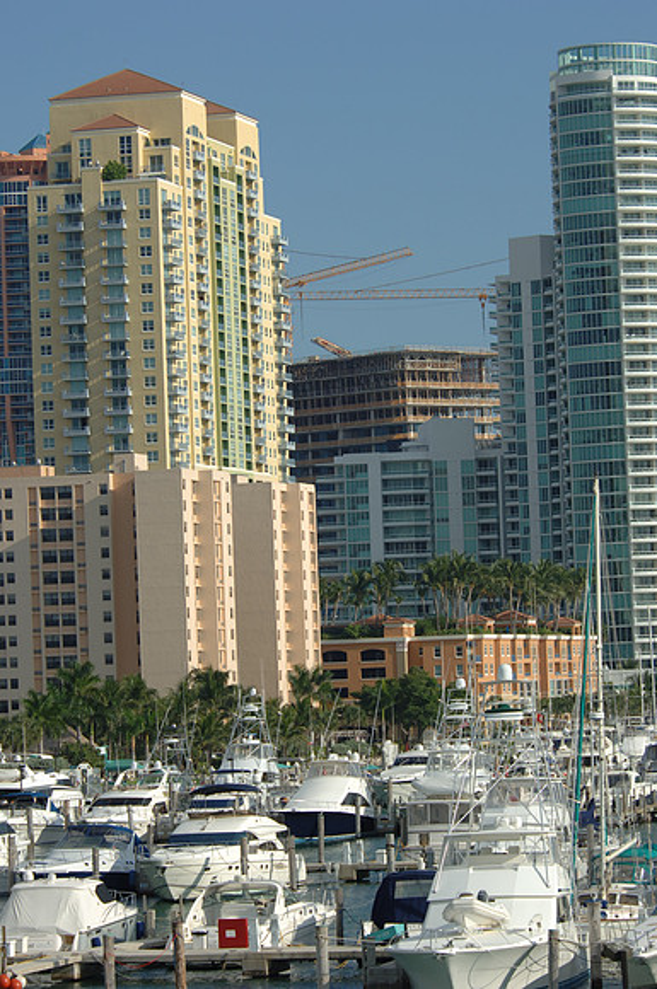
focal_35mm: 158
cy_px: 494
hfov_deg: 8.7
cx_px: 328
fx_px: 4324
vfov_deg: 13.1
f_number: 9
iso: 100
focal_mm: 105
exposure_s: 1/320
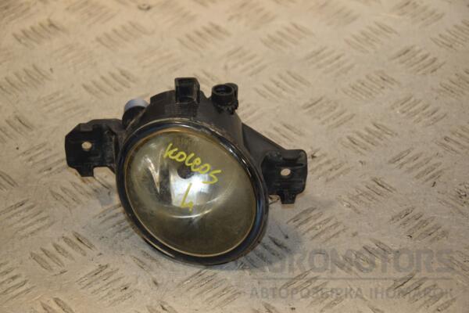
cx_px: 234
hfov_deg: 18.2
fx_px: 1466
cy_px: 156
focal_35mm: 112
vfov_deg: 12.2
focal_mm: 75
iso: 800
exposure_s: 1/200
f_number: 6.3
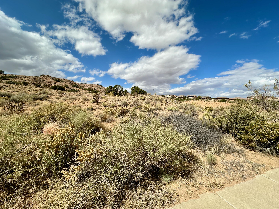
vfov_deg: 85.7
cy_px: 104
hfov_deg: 102.1
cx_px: 140
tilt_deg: -1.3
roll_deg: -1.3
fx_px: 113
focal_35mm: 14
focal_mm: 2.22
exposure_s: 1/3509
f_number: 2.2
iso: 50
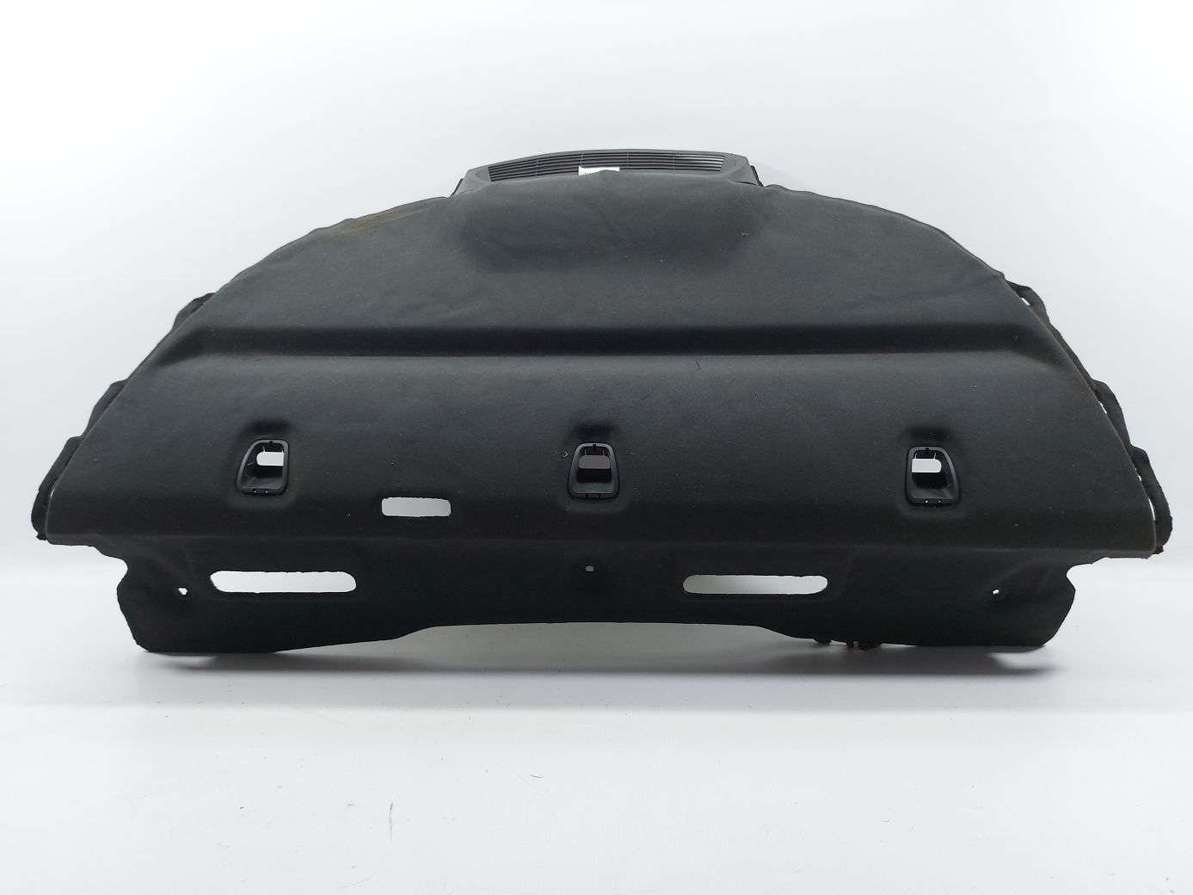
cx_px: 596
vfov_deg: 56.8
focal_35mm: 24
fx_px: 827
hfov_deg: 71.6
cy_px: 448
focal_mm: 5.23
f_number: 1.8
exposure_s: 1/50
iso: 64
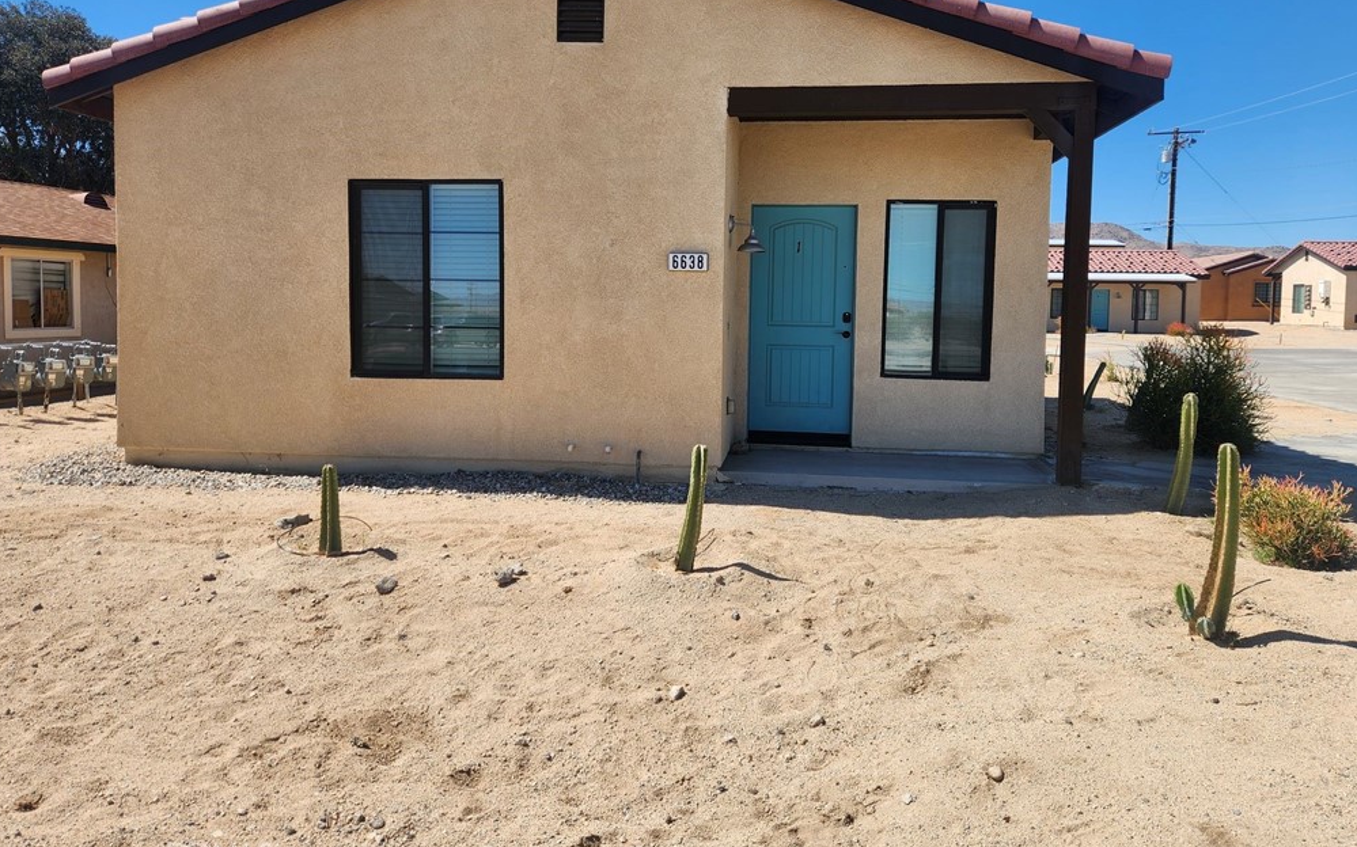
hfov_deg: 72.6
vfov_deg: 49.1
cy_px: 353
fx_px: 924
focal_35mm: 25
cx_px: 689
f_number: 1.8
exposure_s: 1/1789
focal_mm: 5.4
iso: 20
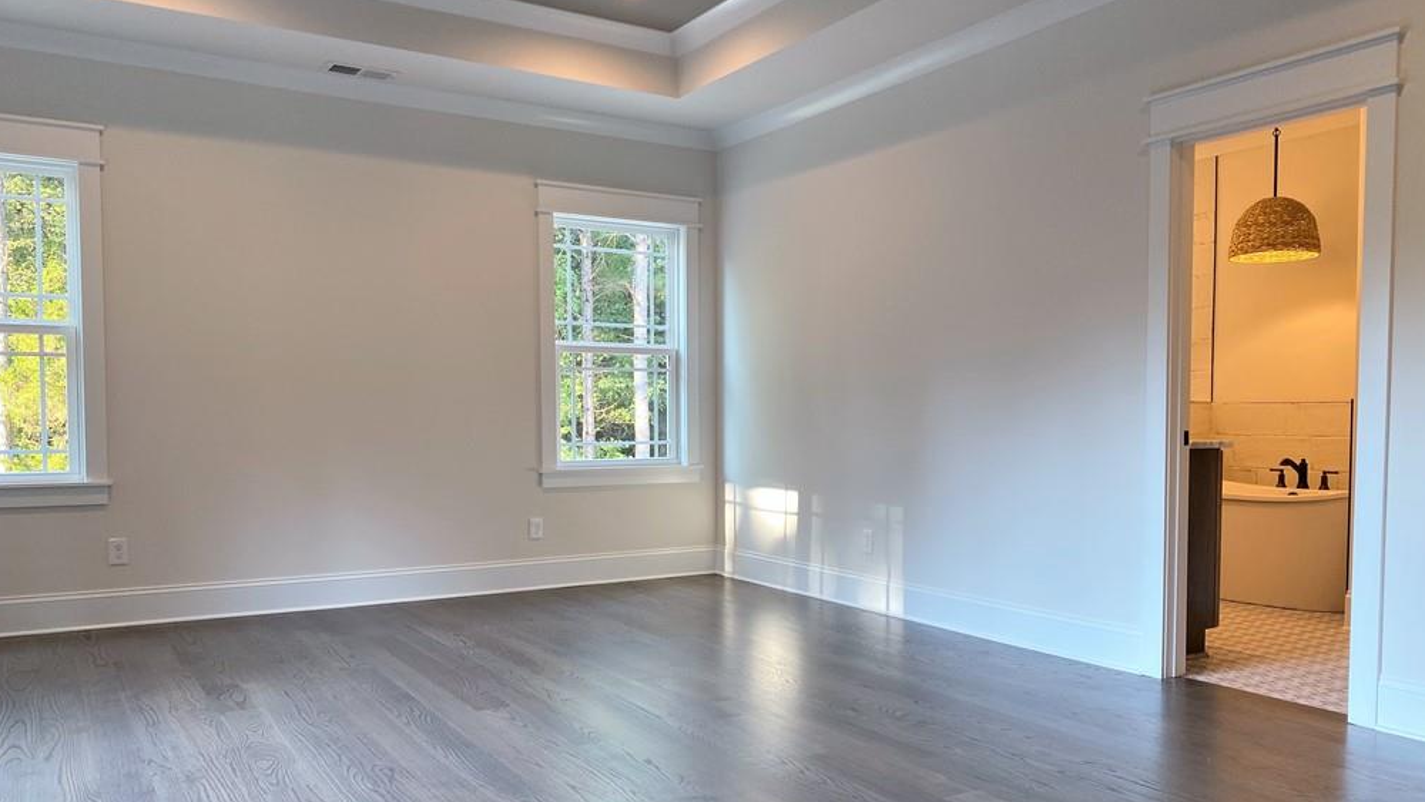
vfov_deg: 40.1
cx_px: 715
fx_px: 1096
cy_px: 473
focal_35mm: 29
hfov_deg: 66.1
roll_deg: -0.3
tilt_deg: -3.0
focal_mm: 4.25
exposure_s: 1/60
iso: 80
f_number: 1.8
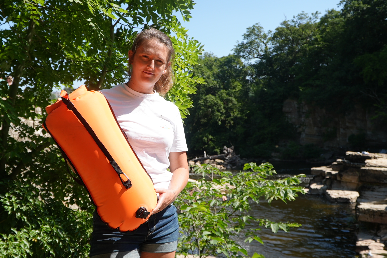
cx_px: 167
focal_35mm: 37
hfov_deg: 51.7
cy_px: 134
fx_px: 398
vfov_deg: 36.0
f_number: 4.5
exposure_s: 1/500
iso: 80
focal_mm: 21
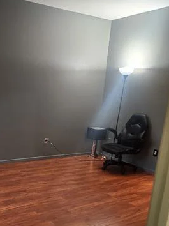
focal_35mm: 39
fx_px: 254
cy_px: 156
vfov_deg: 46.9
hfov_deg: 35.4
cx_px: 31
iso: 500
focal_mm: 6.4
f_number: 1.8
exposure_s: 1/30
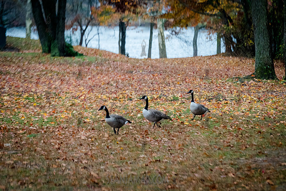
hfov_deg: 11.2
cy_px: 109
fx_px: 1457
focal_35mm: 183
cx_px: 149
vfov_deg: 7.5
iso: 6400
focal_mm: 150
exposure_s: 1/320
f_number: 5
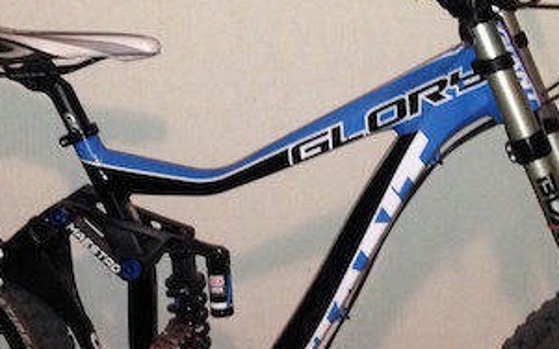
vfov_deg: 14.0
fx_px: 1417
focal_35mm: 93
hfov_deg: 22.3
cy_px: 269
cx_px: 360
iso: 320
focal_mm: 4.12
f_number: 2.4
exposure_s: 1/16
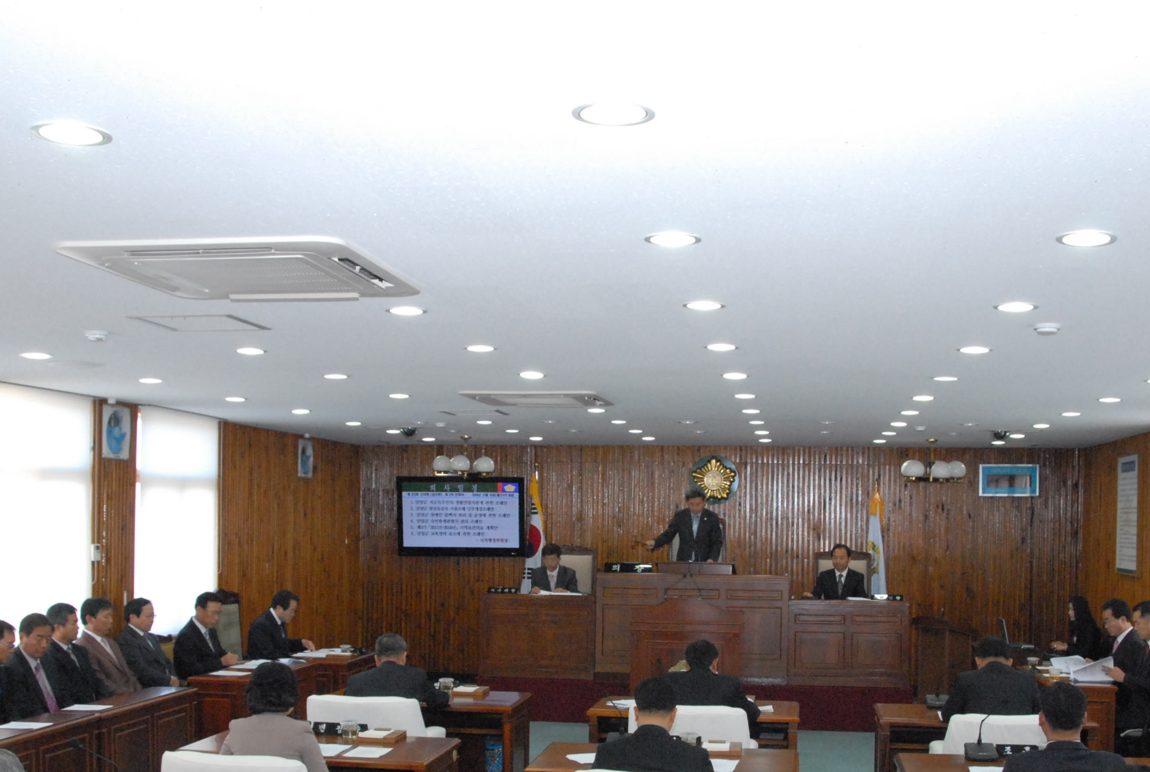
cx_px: 627
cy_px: 510
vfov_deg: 33.3
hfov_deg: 48.3
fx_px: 1280
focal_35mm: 40
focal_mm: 20
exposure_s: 1/60
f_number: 8
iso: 1600
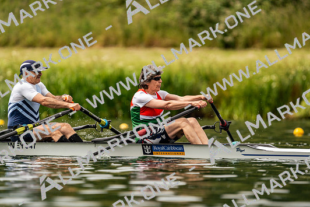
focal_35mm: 654
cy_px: 110
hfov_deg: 3.2
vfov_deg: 2.1
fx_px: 5633
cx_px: 158
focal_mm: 600
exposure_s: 1/2000
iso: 320
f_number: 6.3
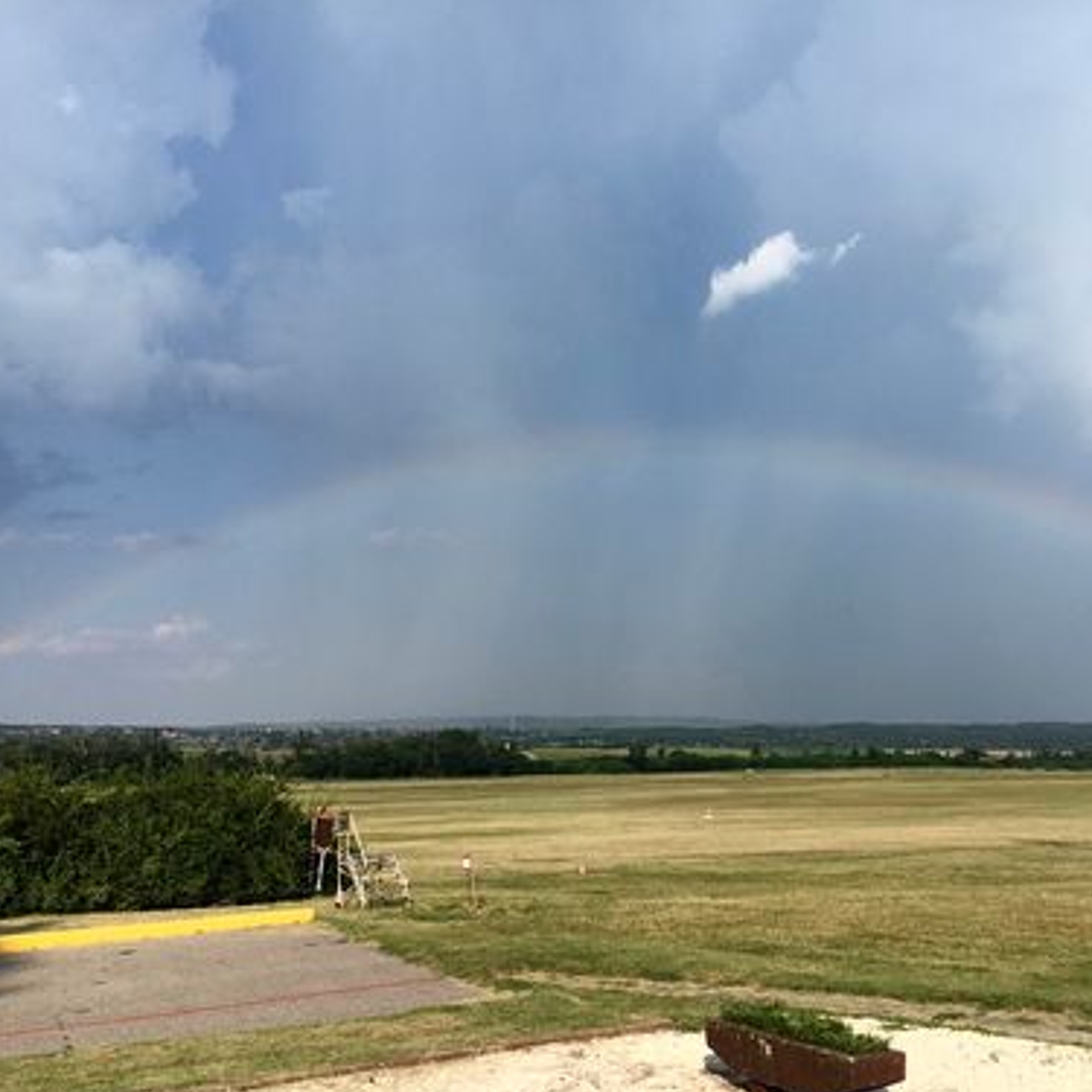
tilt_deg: +6.6
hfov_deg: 46.9
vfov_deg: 47.2
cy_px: 550
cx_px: 673
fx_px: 1249
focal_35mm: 35
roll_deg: -1.8
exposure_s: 1/2481
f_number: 2.2
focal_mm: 4.15
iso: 25
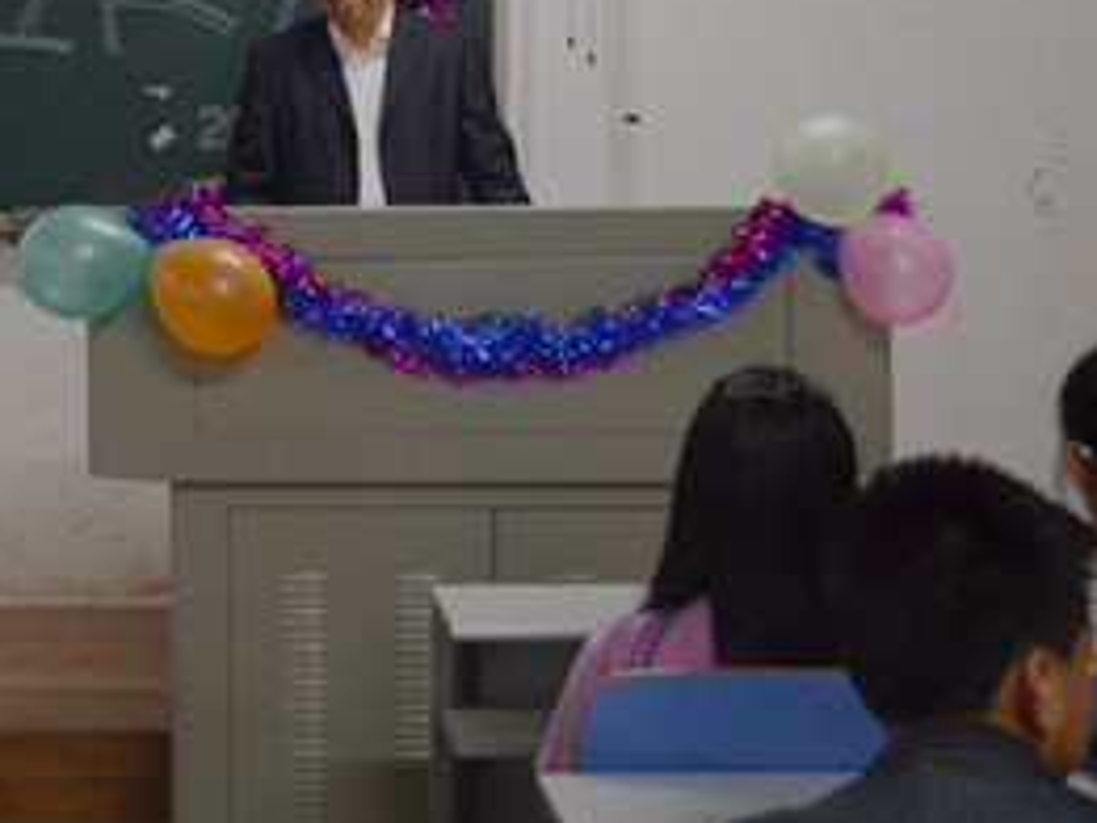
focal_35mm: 73
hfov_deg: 25.2
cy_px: 4
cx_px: -25
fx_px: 2314
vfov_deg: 19.6
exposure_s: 1/50
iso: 800
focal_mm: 22
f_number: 4
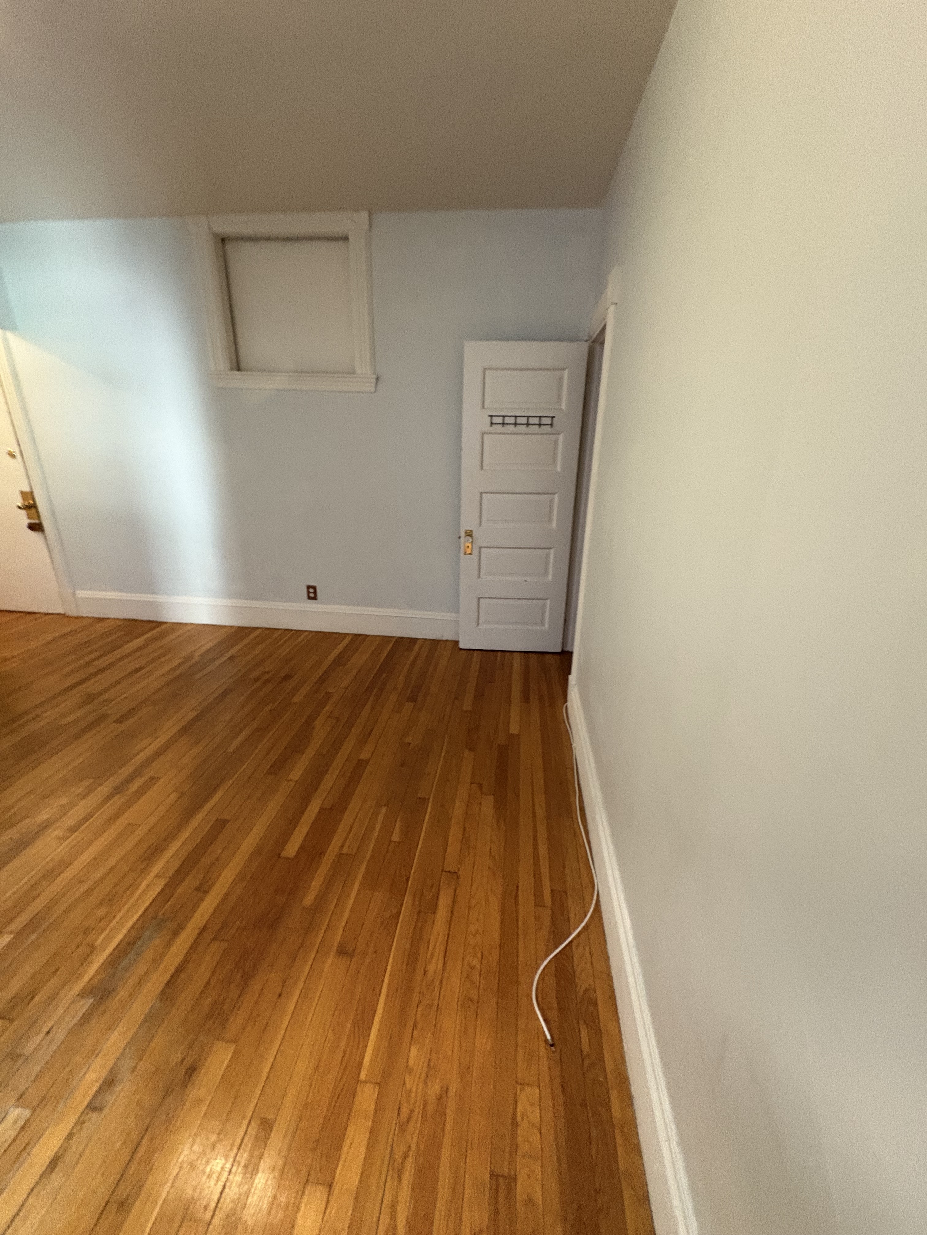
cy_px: 618
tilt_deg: -20.6
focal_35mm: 14
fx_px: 500
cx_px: 464
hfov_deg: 85.7
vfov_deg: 102.1
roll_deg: -0.9
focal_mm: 2.22
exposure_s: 1/40
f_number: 2.2
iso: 640
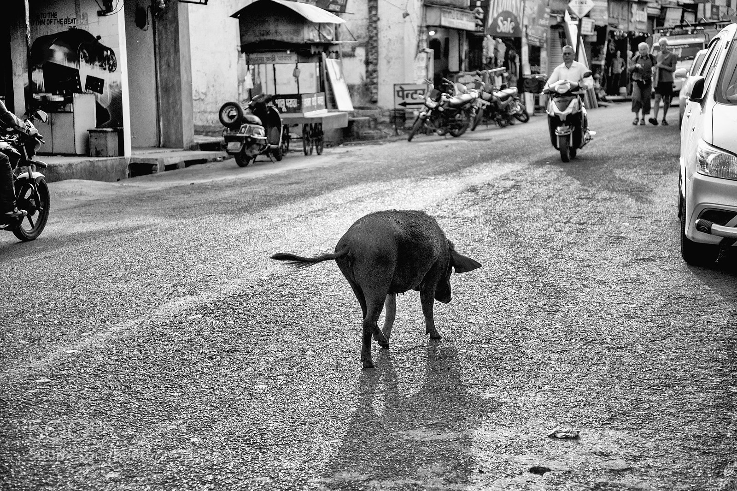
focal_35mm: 68
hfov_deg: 29.7
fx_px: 1391
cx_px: 368
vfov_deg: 20.0
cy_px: 246
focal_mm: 68
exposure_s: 1/640
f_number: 4.5
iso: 250
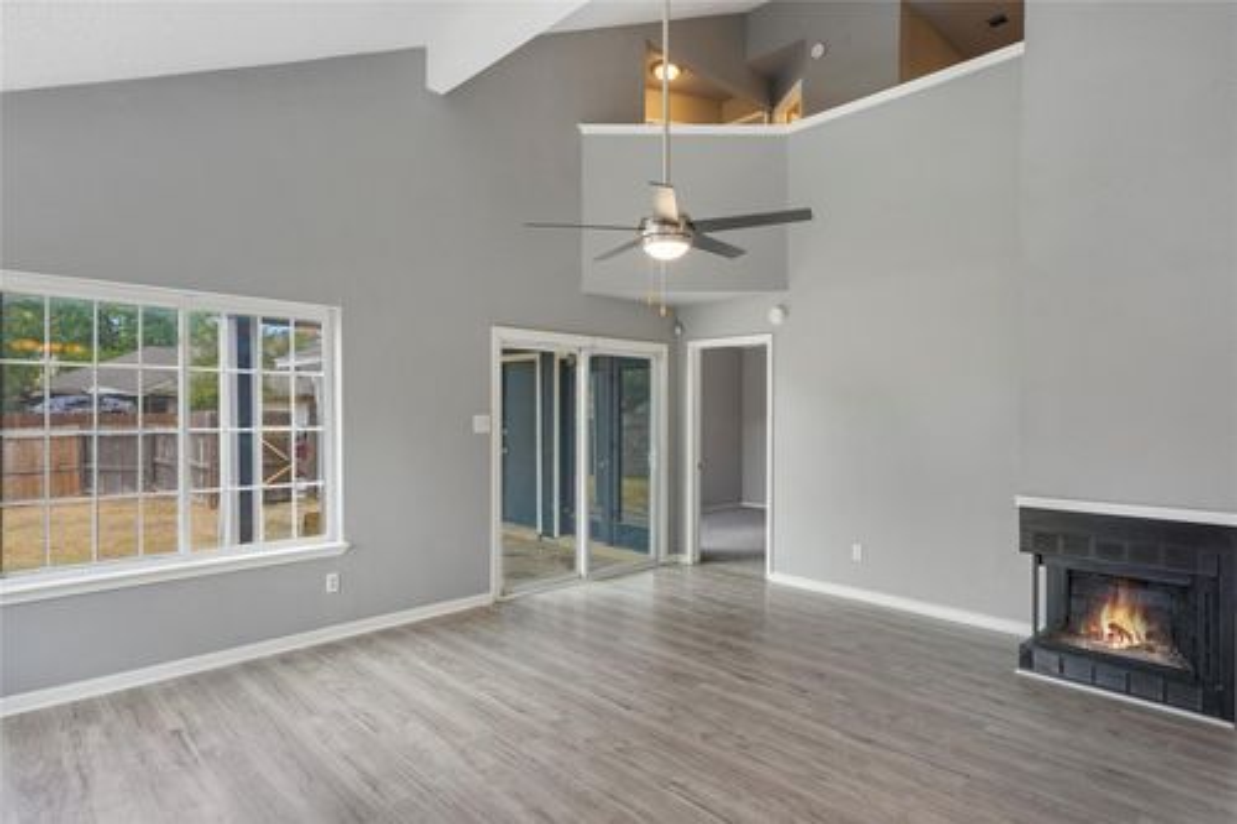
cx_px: 618
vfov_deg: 61.9
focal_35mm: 20
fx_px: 687
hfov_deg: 84.0
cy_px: 412
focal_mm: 20
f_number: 11
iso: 200
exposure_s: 1/60
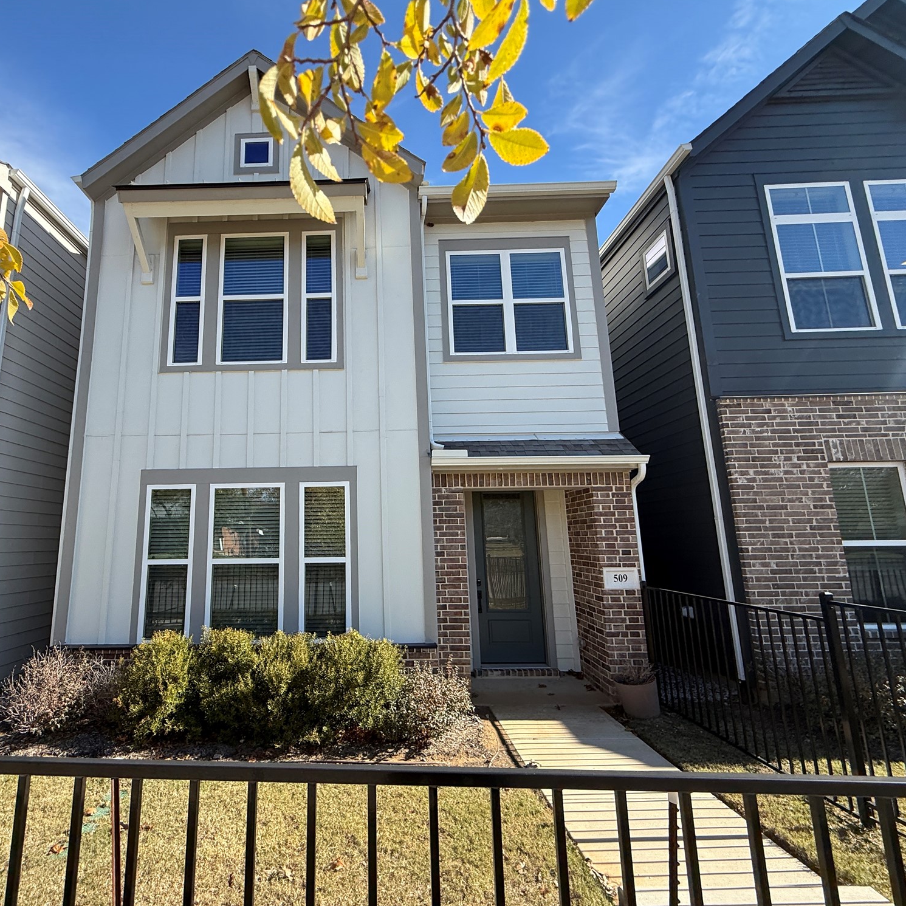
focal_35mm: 17
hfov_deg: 82.9
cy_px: 448
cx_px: 362
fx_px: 503
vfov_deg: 84.0
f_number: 2.2
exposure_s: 1/751
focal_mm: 2.22
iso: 50
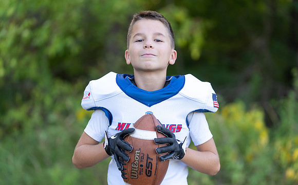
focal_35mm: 115
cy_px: 106
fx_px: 930
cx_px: 149
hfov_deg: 18.2
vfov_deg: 11.4
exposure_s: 1/320
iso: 250
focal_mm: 105
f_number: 2.8
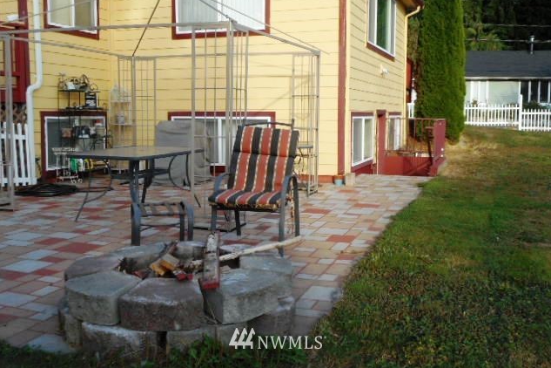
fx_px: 627
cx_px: 278
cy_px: 162
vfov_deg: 32.6
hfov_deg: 47.4
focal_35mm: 41
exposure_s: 1/160
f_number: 4.5
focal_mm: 6.9
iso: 80
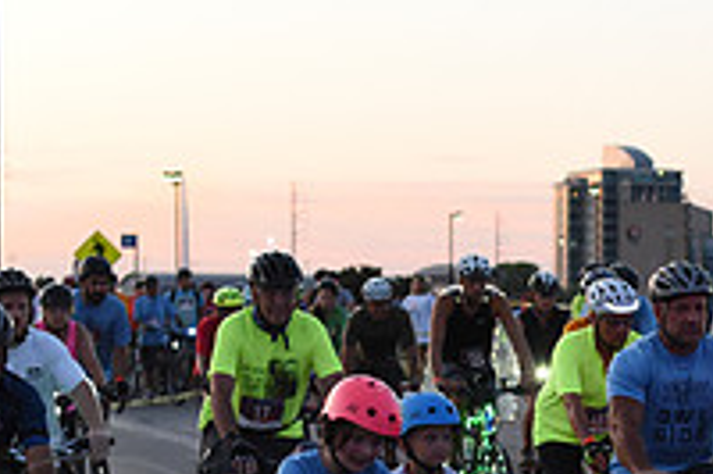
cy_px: 615
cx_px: 724
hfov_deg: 13.9
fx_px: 2869
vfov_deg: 9.3
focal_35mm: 145
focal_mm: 50
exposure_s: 1/400
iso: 2500
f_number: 2.8
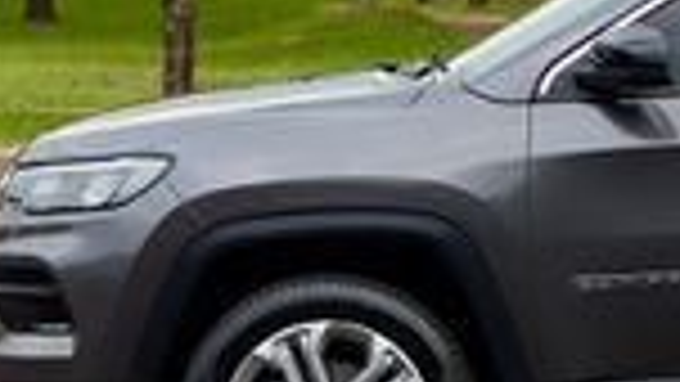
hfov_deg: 8.1
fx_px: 4725
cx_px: 878
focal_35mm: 262
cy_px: 36
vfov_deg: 4.6
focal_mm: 9
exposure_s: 1/237
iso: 25
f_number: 2.8
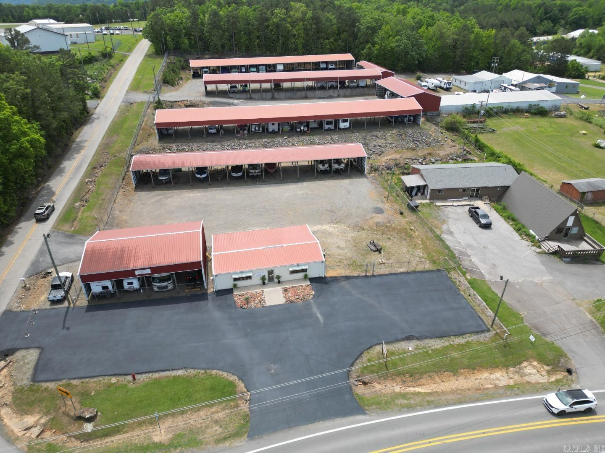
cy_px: 226
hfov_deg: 71.6
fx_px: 419
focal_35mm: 24
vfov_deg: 56.8
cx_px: 302
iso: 110
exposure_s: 1/1500
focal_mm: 6.72
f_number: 1.7
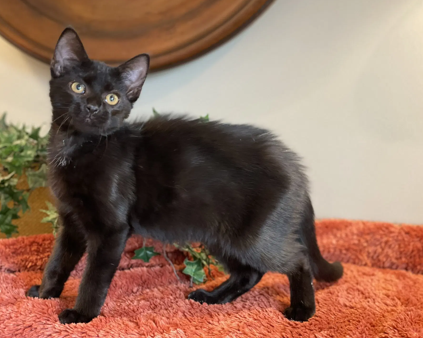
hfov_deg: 34.1
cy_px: 167
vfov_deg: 27.6
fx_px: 688
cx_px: 198
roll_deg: -3.2
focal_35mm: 55
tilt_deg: -6.4
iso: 320
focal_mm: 6
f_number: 2
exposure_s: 1/40
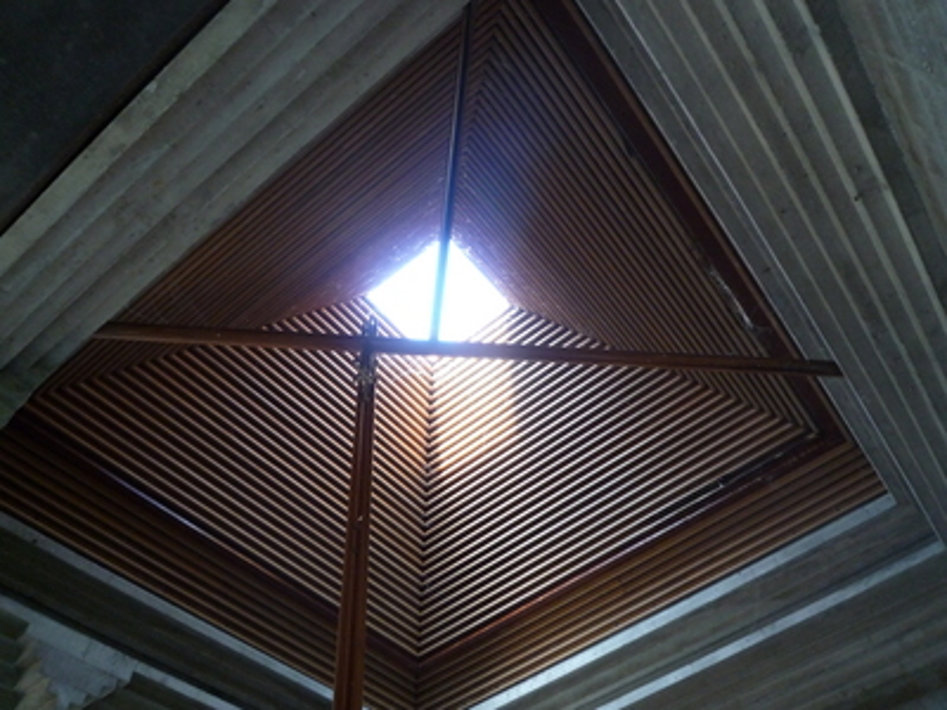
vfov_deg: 54.9
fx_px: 684
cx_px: 474
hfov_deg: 69.4
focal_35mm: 25
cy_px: 355
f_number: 2.8
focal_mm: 4.4
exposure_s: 1/30
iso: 320
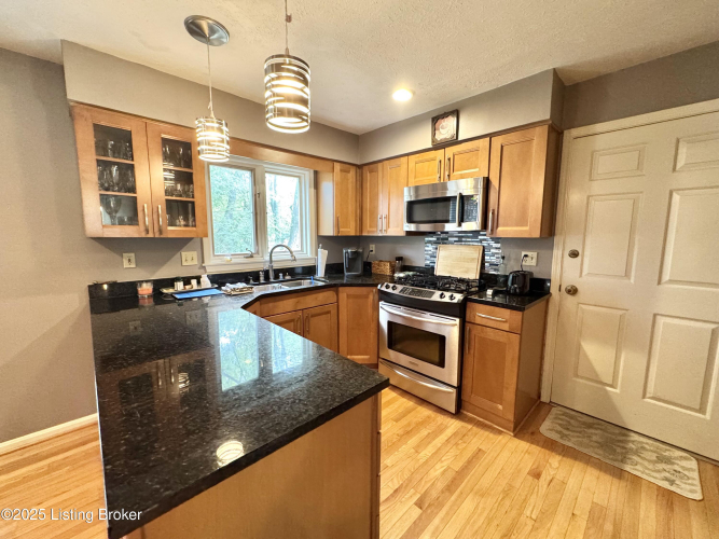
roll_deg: +0.4
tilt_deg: -7.6
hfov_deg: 102.1
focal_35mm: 14
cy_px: 270
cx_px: 360
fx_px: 291
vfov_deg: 85.7
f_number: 2.2
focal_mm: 2.22
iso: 500
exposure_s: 1/60
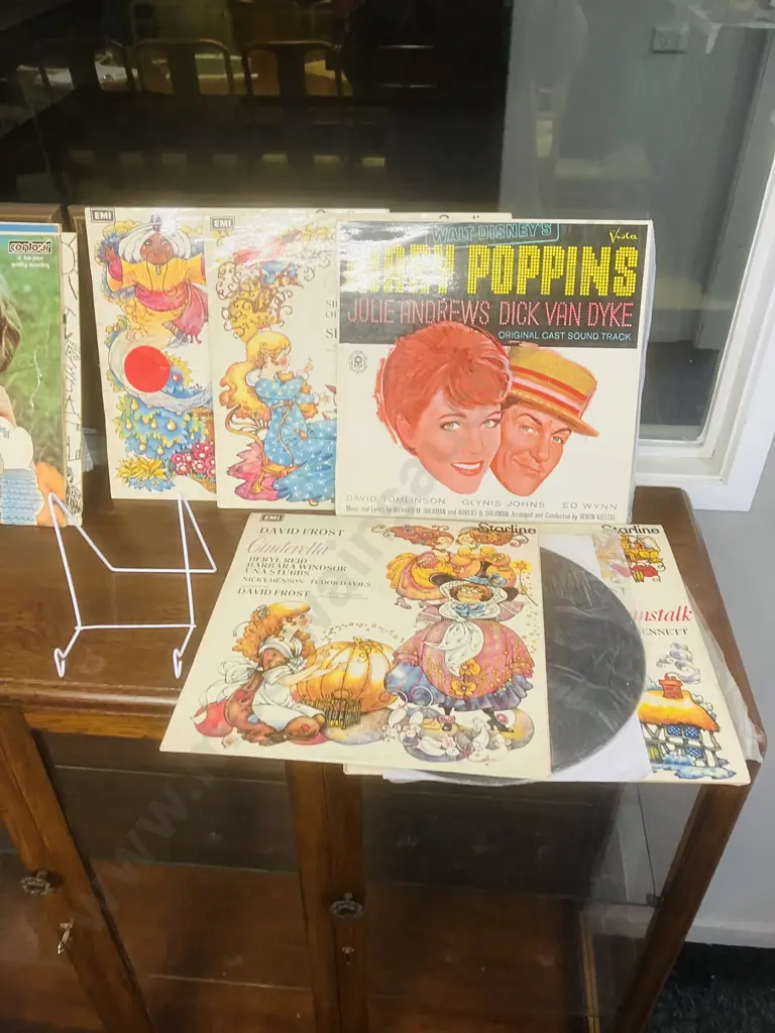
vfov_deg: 63.4
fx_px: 836
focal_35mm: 28
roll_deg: +0.9
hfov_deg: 49.7
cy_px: 516
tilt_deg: -36.5
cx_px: 388
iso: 160
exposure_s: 1/50
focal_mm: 3.99
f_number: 1.8
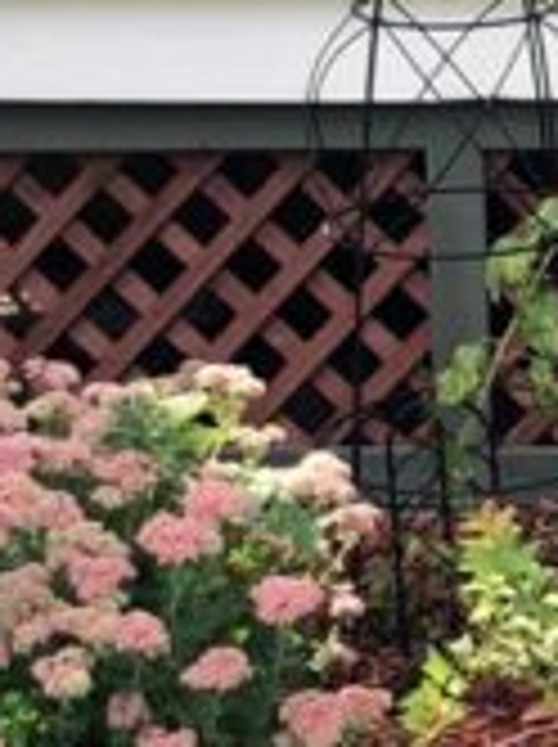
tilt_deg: -5.5
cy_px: 27
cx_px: 860
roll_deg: +0.0
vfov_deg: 14.4
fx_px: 2909
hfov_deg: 10.5
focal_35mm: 135
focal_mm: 3.99
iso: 20
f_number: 1.8
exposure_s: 1/217
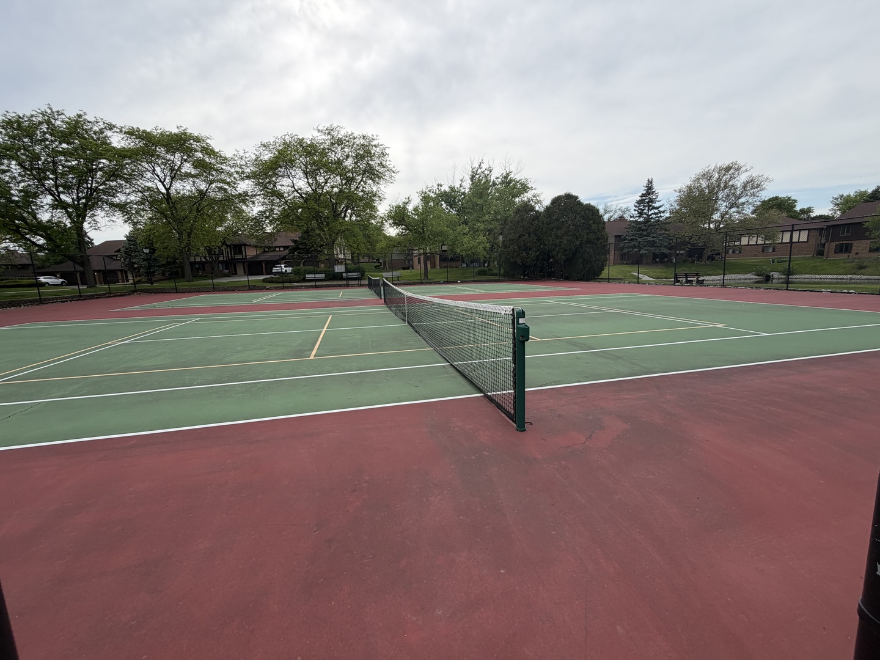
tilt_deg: -10.1
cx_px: 440
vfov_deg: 85.7
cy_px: 330
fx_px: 356
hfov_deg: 102.1
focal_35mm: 14
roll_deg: +1.8
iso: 25
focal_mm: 2.22
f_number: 2.2
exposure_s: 1/770
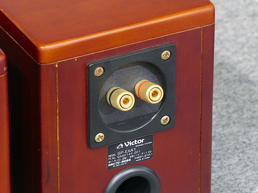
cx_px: 129
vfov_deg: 5.6
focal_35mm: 265
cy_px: 96
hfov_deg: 7.5
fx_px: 1975
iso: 200
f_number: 5.6
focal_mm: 47.5
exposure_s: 1/2
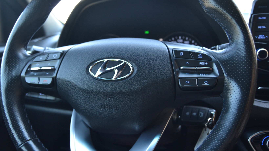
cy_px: 78
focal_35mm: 33
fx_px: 235
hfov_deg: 59.3
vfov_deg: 35.6
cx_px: 118
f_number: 4.5
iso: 400
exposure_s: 1/80
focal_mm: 18
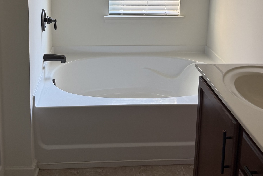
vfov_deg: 26.7
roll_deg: -1.4
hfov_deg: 41.1
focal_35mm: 48
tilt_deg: -10.5
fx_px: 351
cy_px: 5
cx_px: 124
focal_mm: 6.76
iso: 100
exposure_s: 1/121
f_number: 1.78
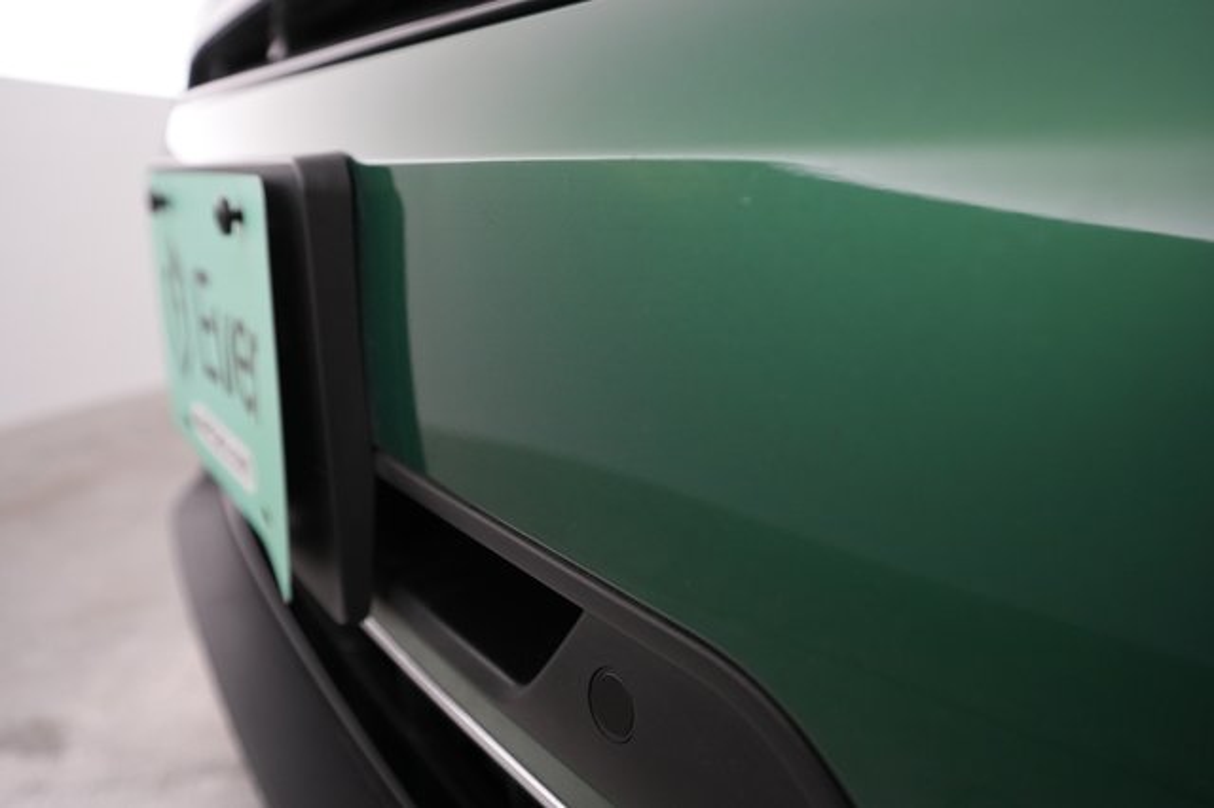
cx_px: 607
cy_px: 404
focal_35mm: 28
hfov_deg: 65.5
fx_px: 944
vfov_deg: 46.4
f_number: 4.5
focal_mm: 28
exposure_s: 1/100
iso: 3200
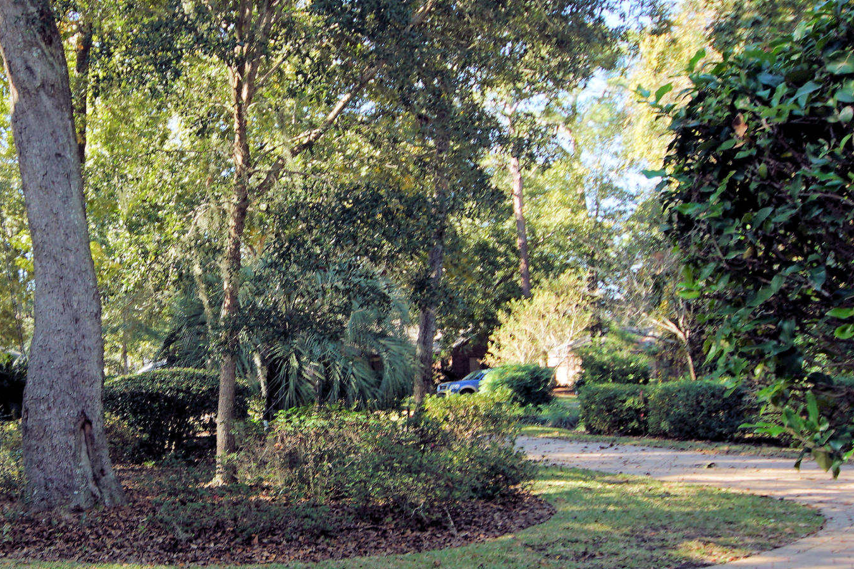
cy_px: 368
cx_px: 199
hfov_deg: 46.5
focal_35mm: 40
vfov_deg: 33.2
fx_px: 949
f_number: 4.5
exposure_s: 1/60
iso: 100
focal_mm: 12
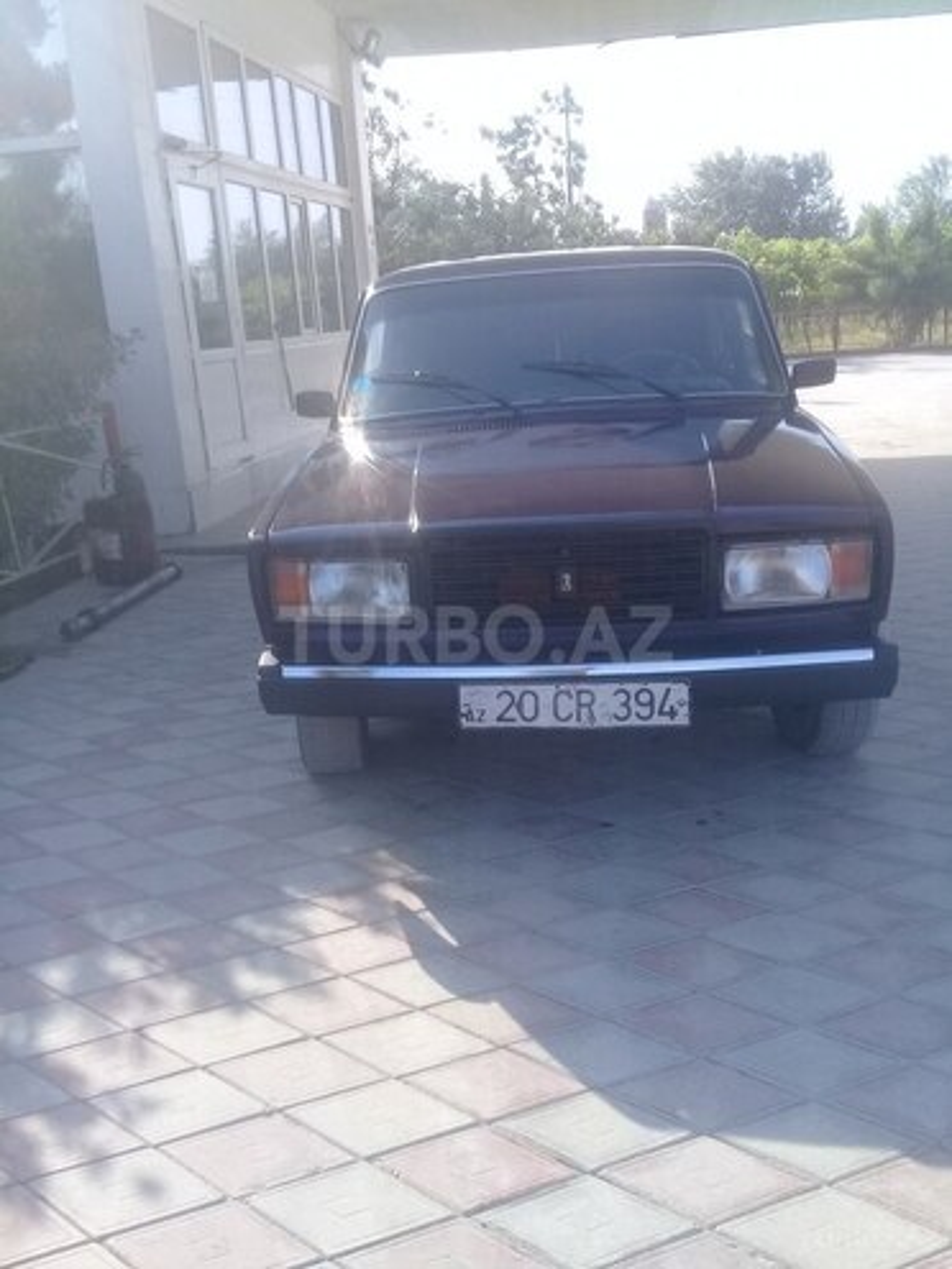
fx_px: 1137
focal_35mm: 31
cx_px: 476
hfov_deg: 45.4
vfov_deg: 58.4
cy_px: 634
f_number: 2.2
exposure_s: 1/492
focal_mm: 3.3
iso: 50
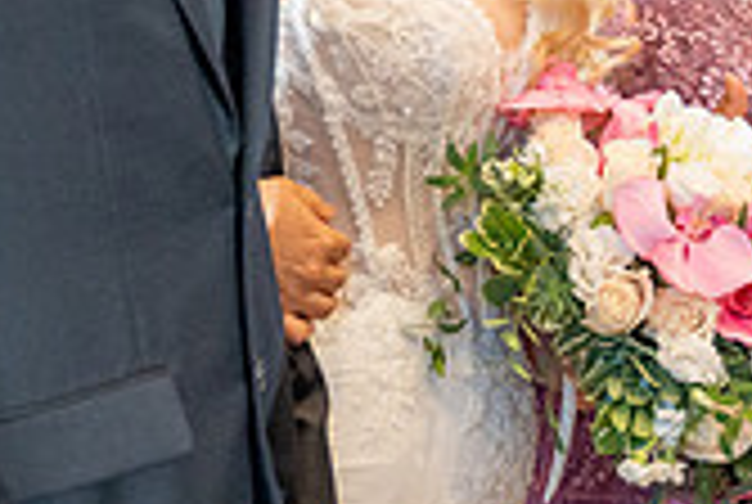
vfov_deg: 7.7
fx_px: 3725
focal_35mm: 178
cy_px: -81
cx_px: 757
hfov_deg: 11.4
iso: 1000
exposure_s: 1/200
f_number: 3.2
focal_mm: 43
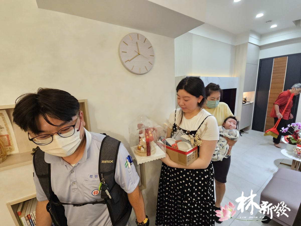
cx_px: 150
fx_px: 113
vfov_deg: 89.9
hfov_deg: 106.2
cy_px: 113
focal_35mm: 13
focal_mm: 2.2
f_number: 2.2
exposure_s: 1/60
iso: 320
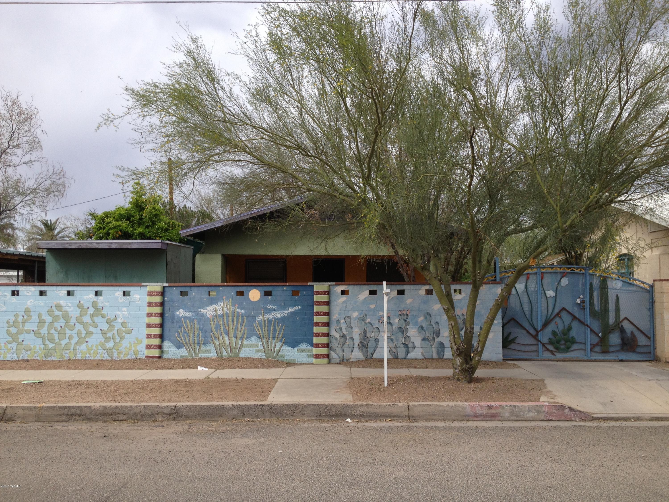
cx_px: 334
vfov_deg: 40.7
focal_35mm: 35
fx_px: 676
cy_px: 251
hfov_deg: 52.6
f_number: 2.4
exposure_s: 1/1227
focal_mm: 4.28
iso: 50
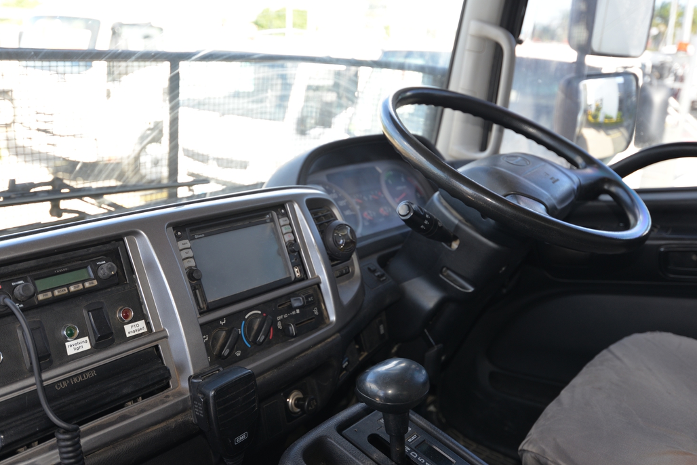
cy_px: 232
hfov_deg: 54.4
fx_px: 678
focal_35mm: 35
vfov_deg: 37.9
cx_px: 348
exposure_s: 1/125
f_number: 4.5
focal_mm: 35
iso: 320
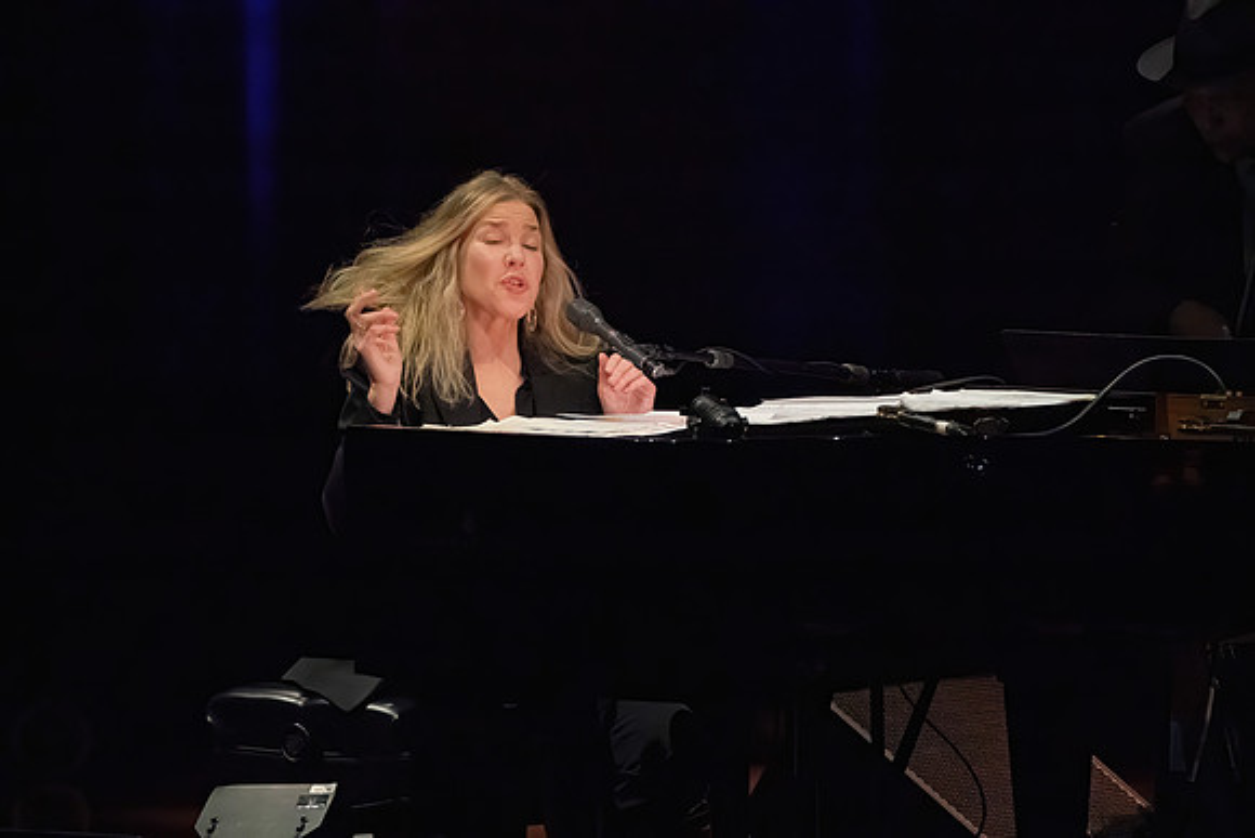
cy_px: 475
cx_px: 711
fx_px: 15810
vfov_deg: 3.0
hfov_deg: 4.5
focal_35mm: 453
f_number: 8
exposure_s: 1/320
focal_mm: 400
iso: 20000
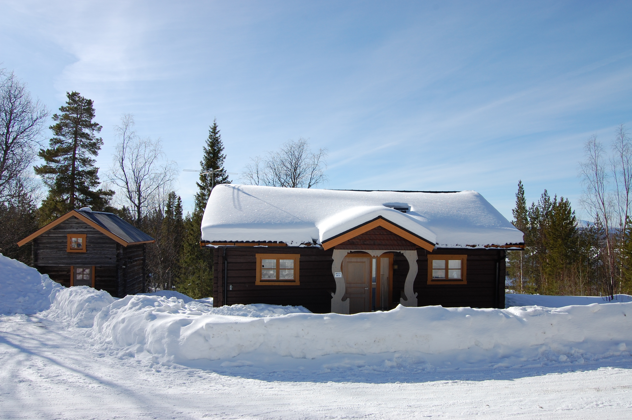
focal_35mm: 27
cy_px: 210
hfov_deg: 67.4
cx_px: 316
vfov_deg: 47.8
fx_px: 474
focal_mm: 18
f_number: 10
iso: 200
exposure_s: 1/400
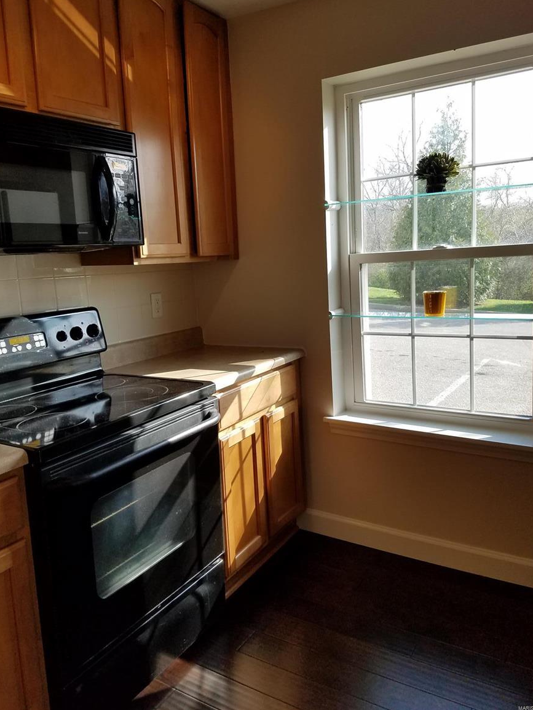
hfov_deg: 51.3
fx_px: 554
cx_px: 260
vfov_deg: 65.3
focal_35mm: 27
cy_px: 344
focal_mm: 4.2
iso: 50
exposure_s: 1/325
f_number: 1.7
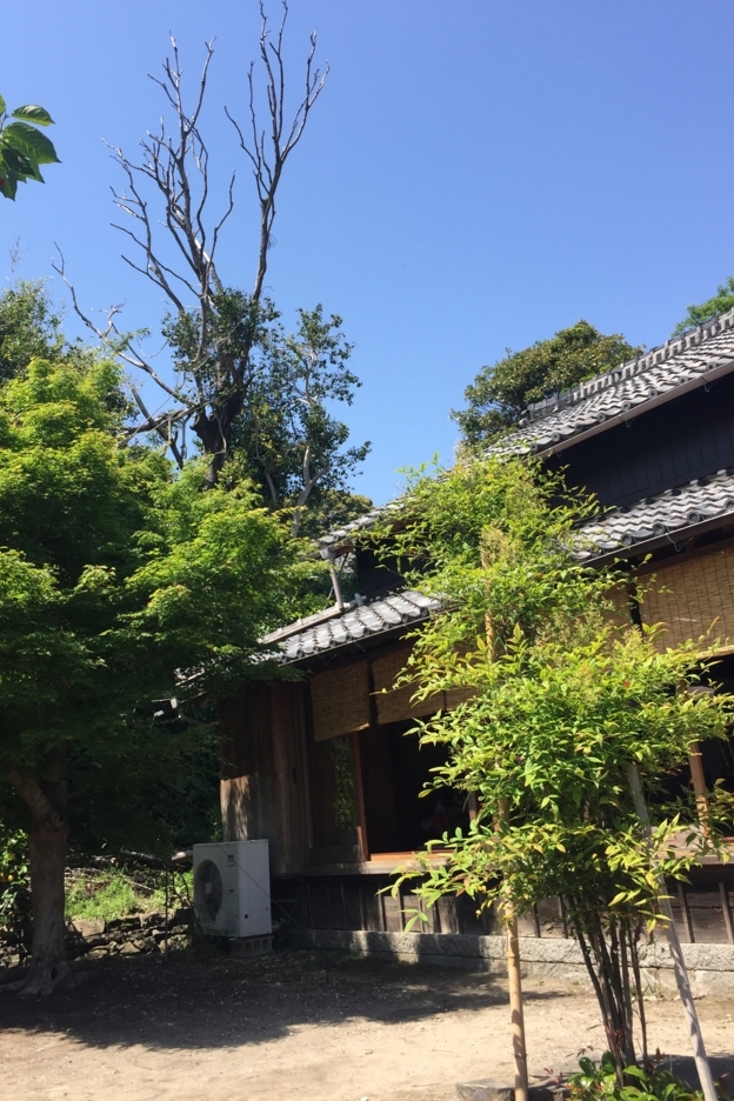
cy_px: 508
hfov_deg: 39.9
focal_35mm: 33
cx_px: 321
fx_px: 1009
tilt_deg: +18.1
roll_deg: +4.3
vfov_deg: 57.2
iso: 32
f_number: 2.2
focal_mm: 4.15
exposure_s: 1/964
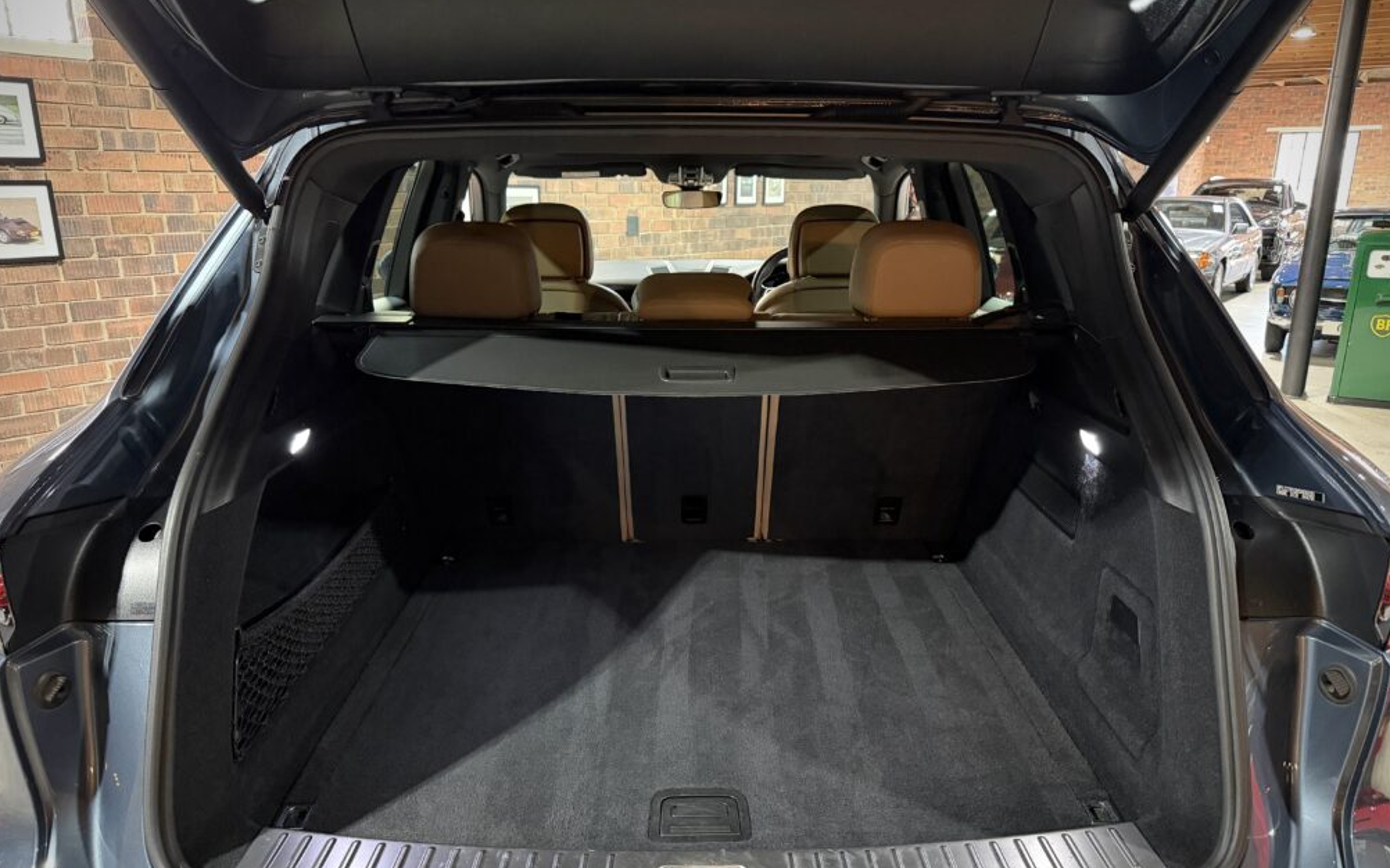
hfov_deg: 70.4
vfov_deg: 47.4
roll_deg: -0.7
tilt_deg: -17.0
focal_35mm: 26
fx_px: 985
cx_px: 695
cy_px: 495
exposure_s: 1/25
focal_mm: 6.76
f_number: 1.78
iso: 1000
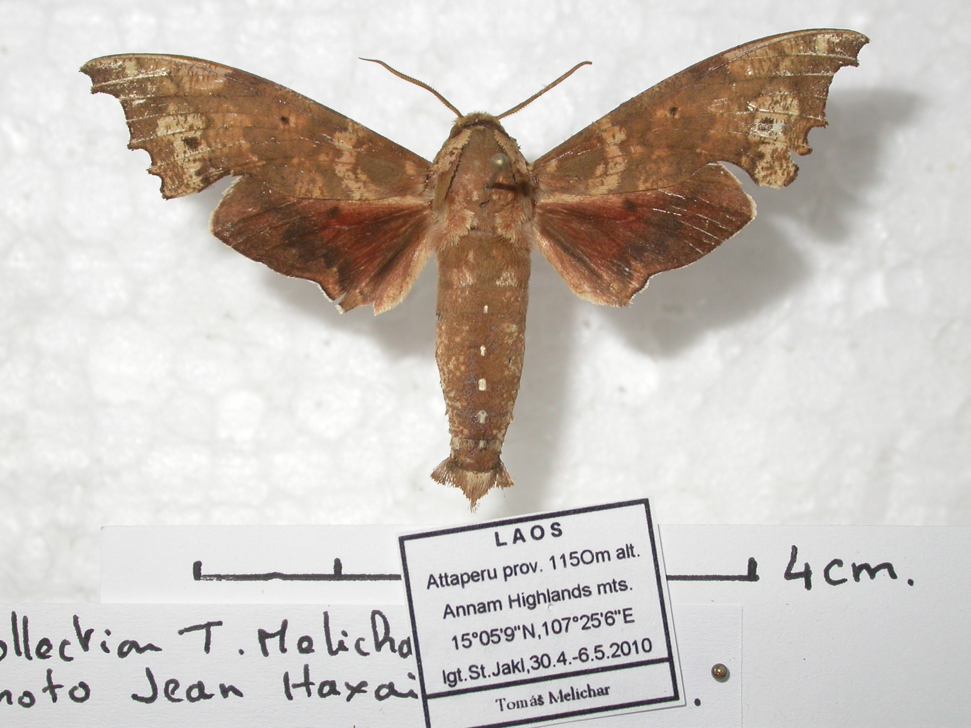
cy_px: 364
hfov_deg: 21.3
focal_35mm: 92
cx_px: 486
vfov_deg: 16.1
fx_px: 2581
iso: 100
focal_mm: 19.1
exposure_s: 1/60.3
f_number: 3.8
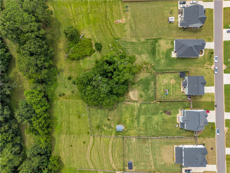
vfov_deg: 56.8
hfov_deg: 71.6
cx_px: 115
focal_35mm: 24
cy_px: 86
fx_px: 159
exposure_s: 1/3000
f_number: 1.8
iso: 150
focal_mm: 8.67
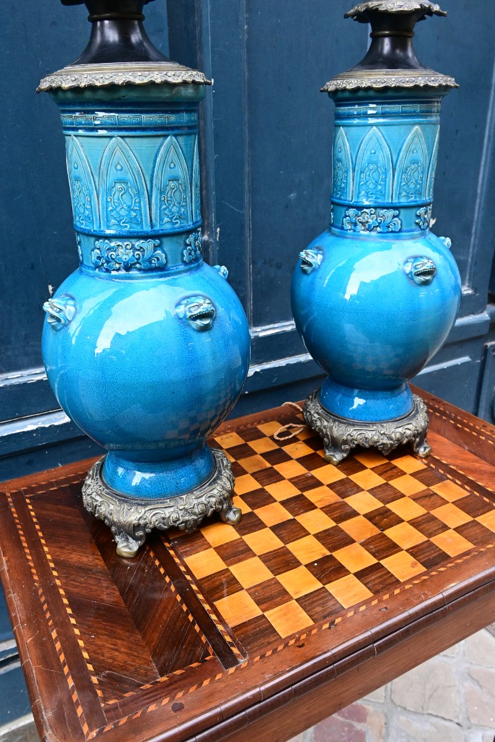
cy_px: 371
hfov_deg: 44.6
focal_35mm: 29
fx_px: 603
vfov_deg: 63.2
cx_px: 248
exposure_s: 1/60
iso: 2200
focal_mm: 19.5
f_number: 8
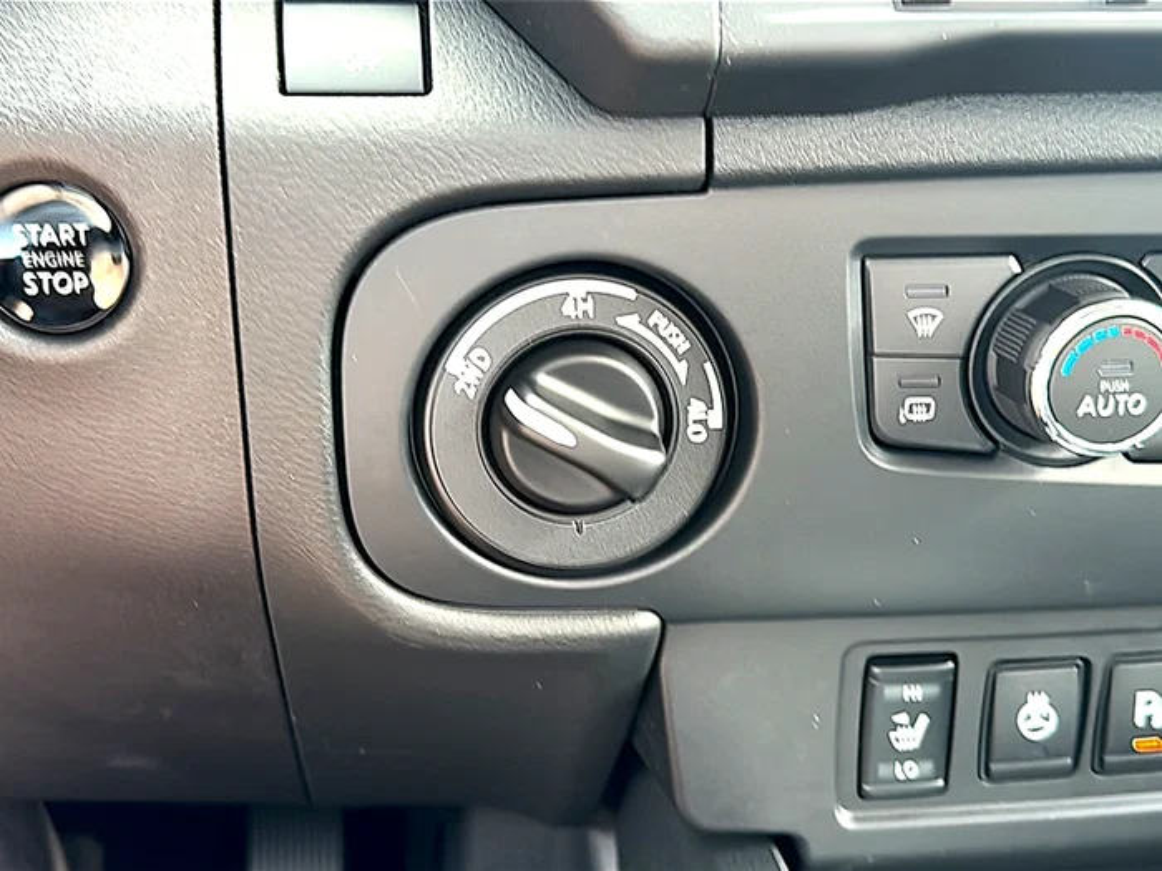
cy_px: 436
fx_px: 1208
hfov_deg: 51.4
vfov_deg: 39.7
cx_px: 581
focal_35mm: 36
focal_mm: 6.86
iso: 200
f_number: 1.78
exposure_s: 1/40
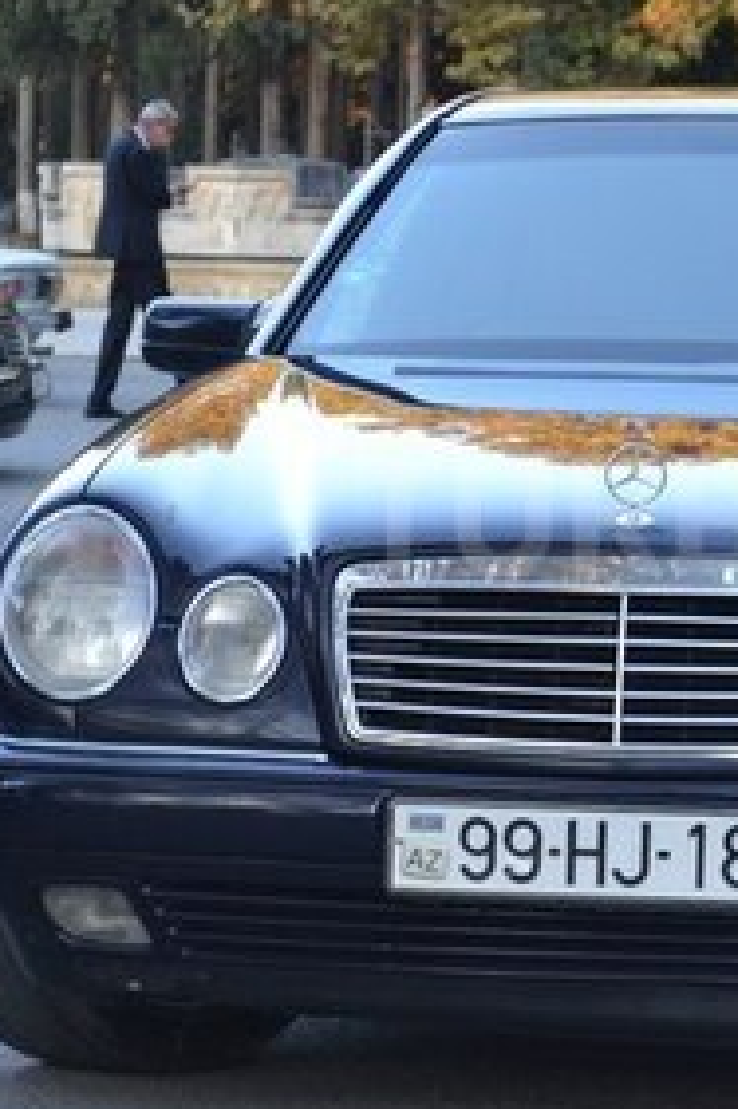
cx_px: 758
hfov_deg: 9.2
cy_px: 517
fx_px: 4556
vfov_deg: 13.9
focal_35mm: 148
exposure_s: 1/60
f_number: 5.6
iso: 400
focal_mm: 42
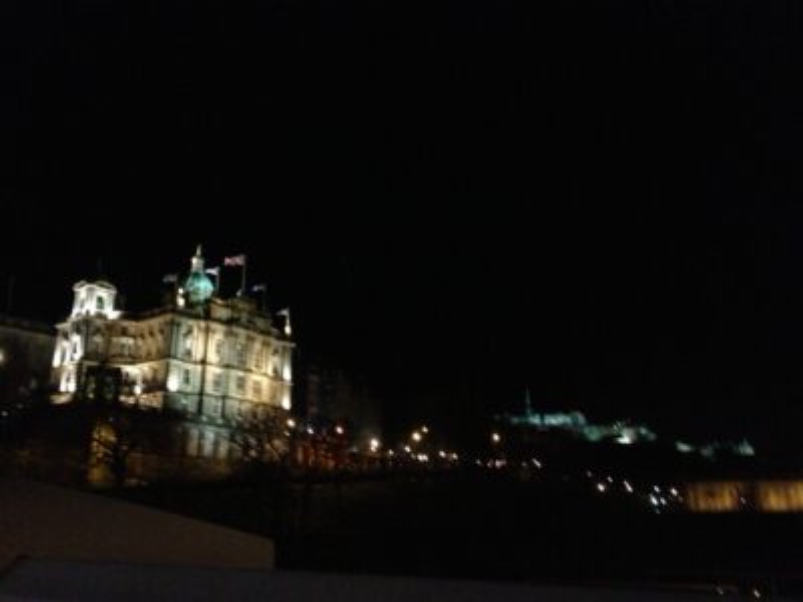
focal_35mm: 35
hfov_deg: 52.6
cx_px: 402
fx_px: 812
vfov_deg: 40.7
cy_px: 301
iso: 800
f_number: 2.4
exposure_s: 1/15
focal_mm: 4.28
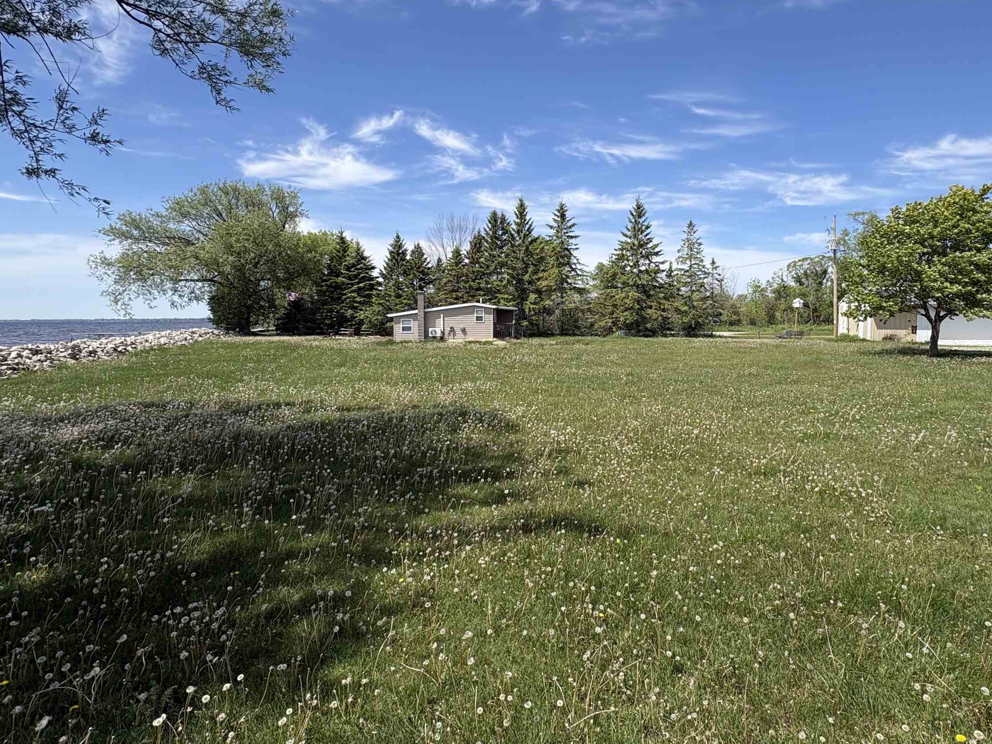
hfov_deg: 84.3
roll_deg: +0.6
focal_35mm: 19
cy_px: 355
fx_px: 544
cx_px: 556
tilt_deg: -3.4
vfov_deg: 68.6
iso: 50
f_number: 2.2
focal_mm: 2.22
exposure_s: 1/1600
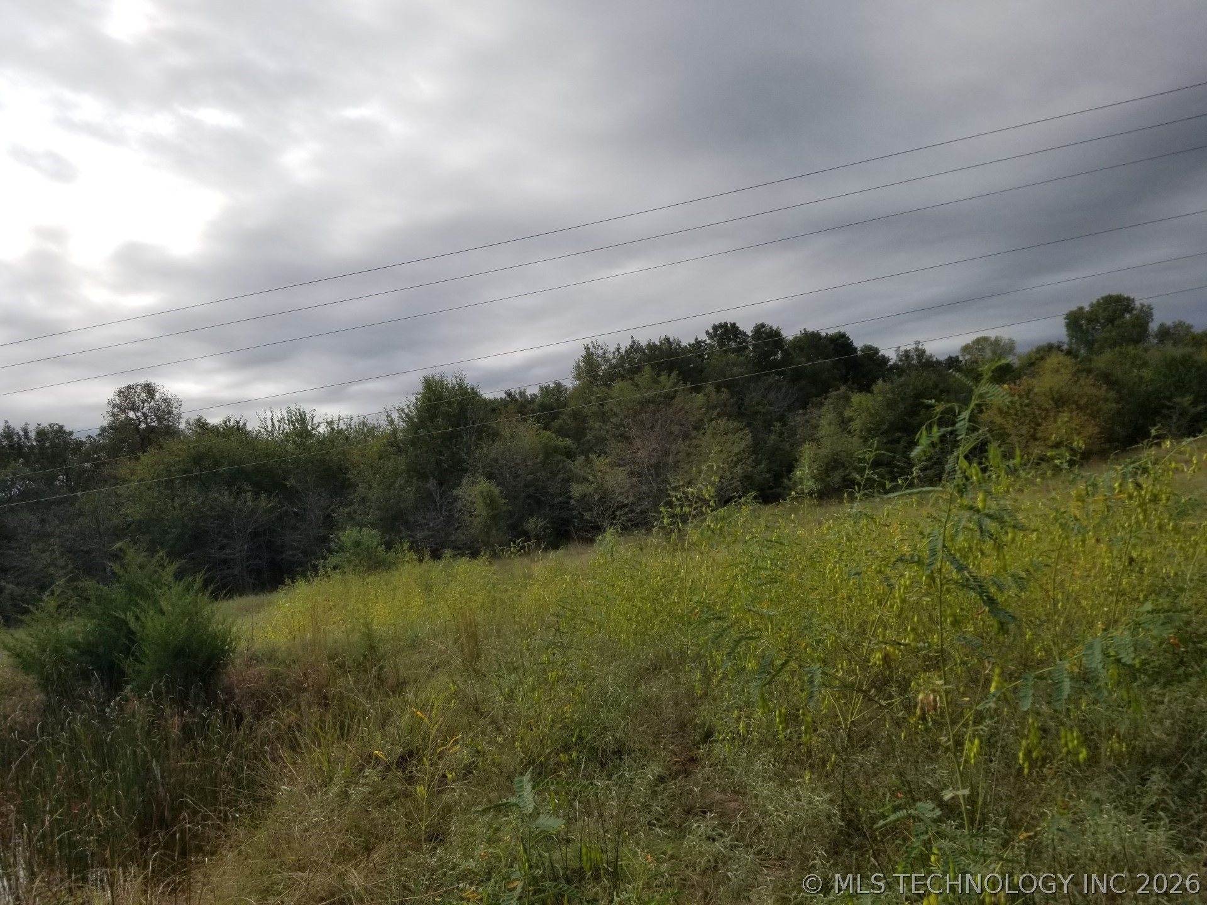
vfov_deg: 53.1
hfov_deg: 67.3
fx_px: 907
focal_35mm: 26
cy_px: 452
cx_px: 604
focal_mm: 4.3
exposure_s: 1/5248
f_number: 1.7
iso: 50
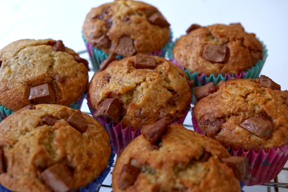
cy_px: 96
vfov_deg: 22.6
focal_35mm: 60
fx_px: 480
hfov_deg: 33.4
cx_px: 144
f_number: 7.1
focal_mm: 60
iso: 3200
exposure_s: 1/80
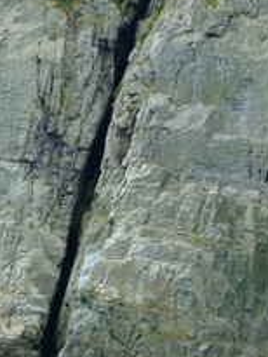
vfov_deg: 14.3
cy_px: 240
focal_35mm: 138
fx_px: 1423
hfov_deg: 10.7
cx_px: 76
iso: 400
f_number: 8
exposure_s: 1/250
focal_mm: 28
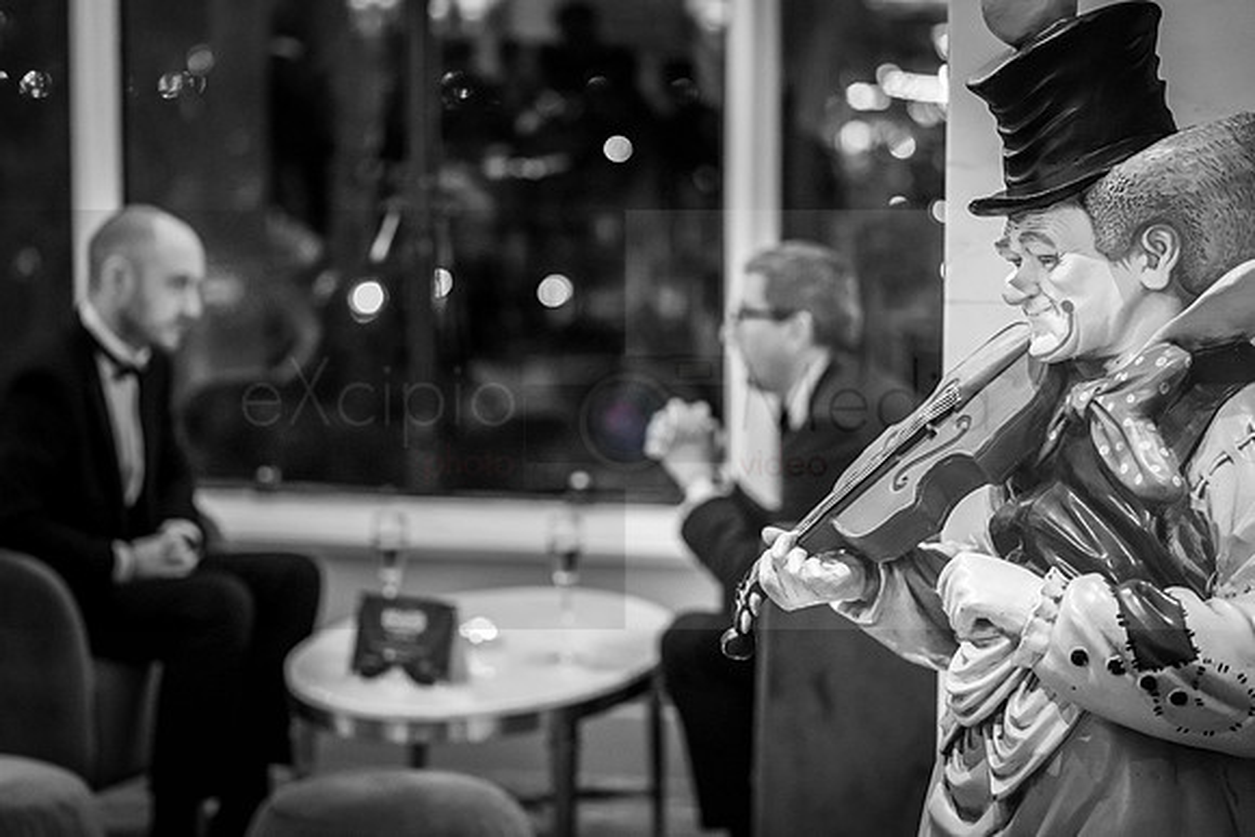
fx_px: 2845
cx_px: 590
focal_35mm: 82
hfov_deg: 24.9
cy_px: 418
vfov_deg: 16.7
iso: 5000
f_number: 2.8
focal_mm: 77
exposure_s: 1/80
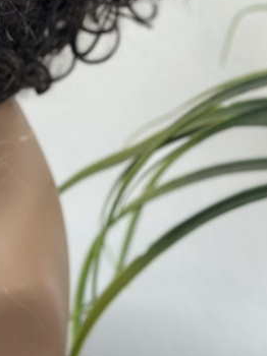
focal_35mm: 166
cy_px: -108
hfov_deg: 8.8
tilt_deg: -11.4
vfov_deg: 11.6
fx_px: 1709
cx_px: -103
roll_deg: +2.0
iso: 80
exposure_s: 1/274
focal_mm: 6.86
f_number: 1.78
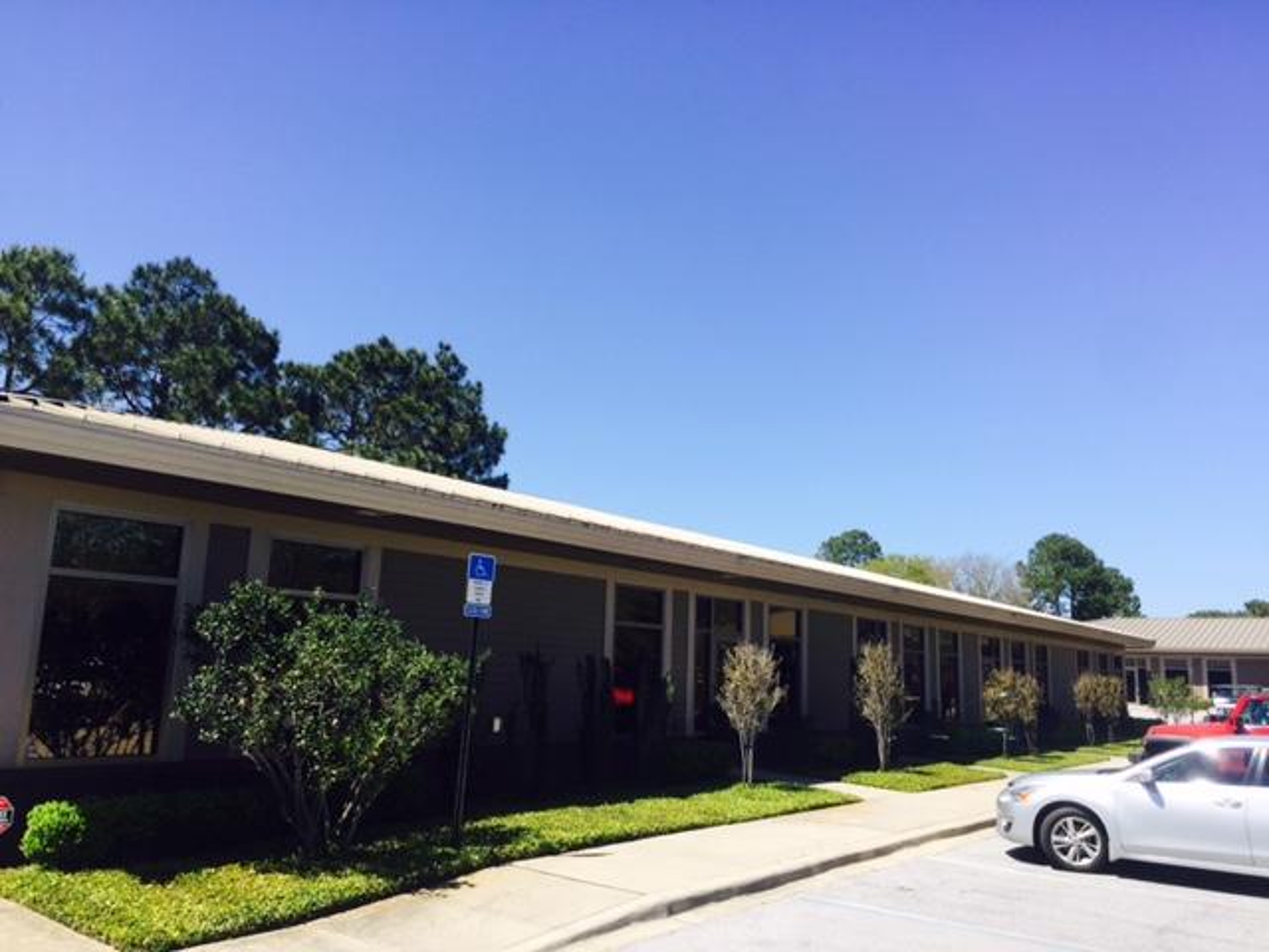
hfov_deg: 61.7
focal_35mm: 29
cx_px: 634
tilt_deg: +12.6
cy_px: 476
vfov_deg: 48.2
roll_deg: -2.9
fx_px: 1063
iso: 32
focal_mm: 4.15
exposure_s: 1/1464
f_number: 2.2
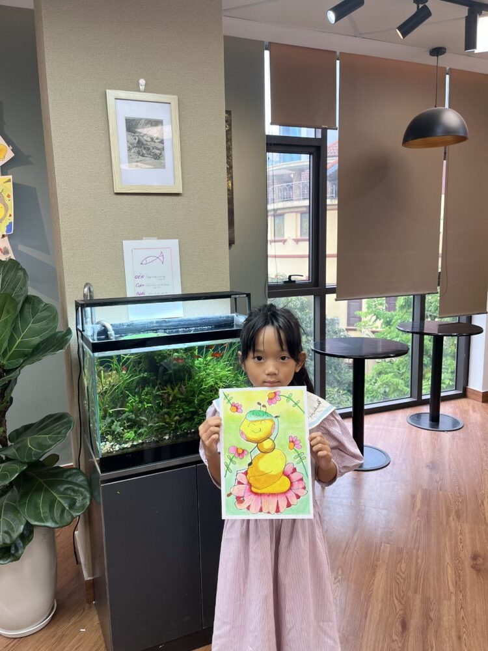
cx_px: 244
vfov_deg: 67.3
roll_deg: +1.2
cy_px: 326
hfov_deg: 53.1
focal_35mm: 26
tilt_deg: -11.1
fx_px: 489
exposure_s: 1/100
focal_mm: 5.1
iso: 32
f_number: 1.6
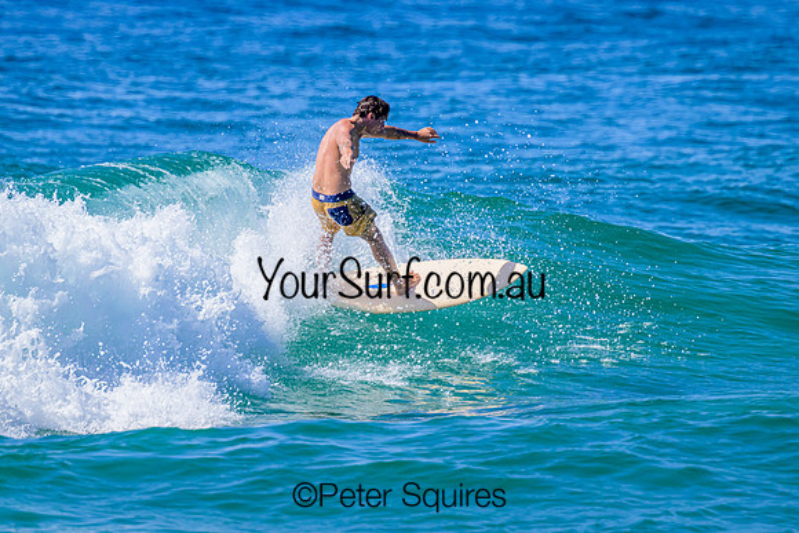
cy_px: 267
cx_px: 429
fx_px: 21299
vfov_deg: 1.4
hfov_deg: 2.1
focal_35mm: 959
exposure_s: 1/2000
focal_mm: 800
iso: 1800
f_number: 11
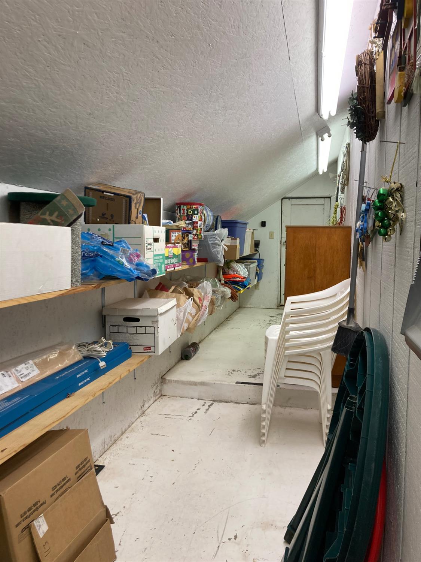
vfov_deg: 63.4
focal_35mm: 28
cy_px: 281
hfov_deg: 49.7
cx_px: 210
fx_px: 454
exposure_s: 1/60
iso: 64
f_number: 1.8
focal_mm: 3.99
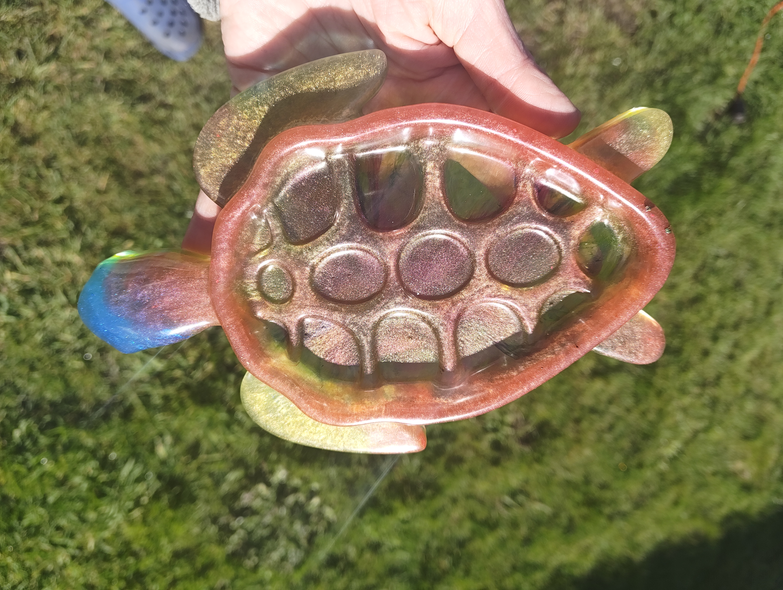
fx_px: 544
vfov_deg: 56.9
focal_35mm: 24
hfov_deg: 71.5
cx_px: 392
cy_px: 295
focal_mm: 5.56
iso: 50
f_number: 1.88
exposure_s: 1/689
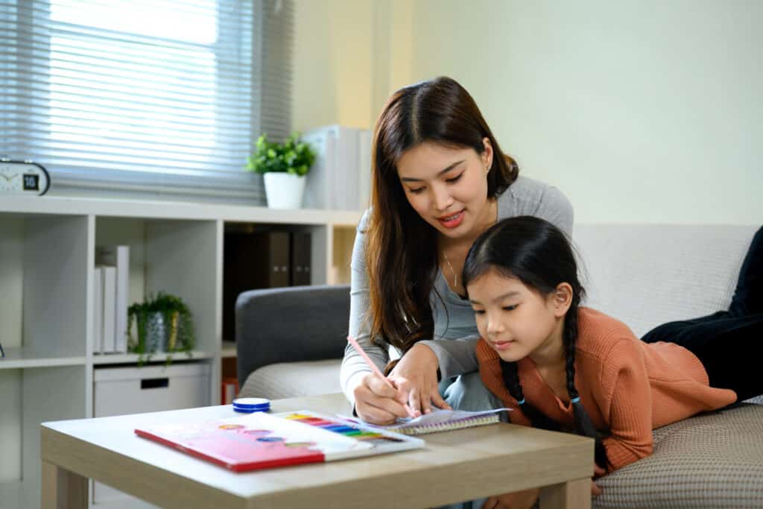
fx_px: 1060
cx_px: 382
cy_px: 254
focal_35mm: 50
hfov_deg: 39.6
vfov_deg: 27.0
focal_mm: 50
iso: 640
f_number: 2.8
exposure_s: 1/160
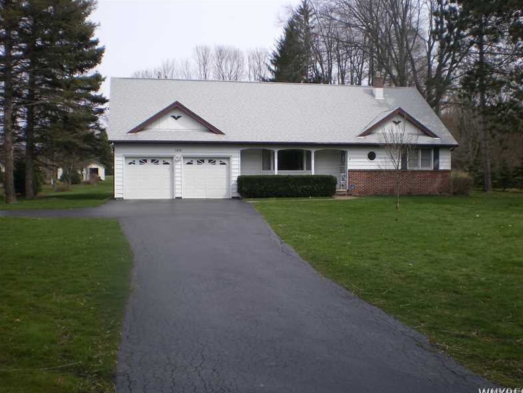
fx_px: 590
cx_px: 267
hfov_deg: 47.8
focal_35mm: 39
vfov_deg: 36.8
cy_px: 200
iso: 64
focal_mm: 6.3
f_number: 4.6
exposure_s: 1/250
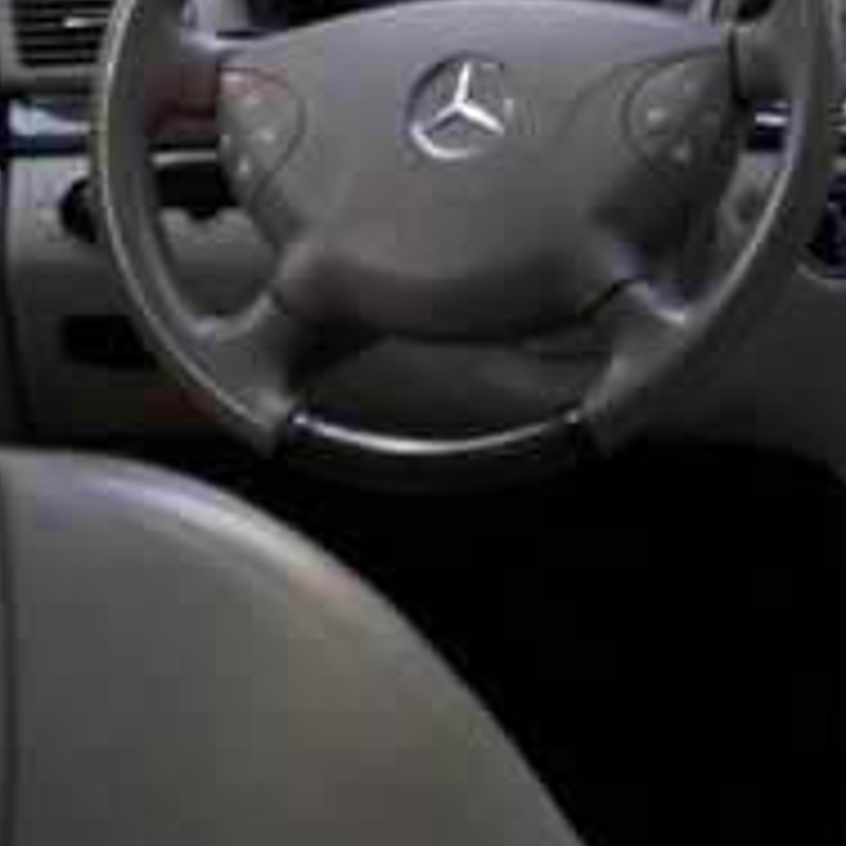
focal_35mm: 84
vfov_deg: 19.2
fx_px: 2323
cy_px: -227
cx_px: 1125
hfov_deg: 19.0
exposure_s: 1/100
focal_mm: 3.6
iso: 50
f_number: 1.9
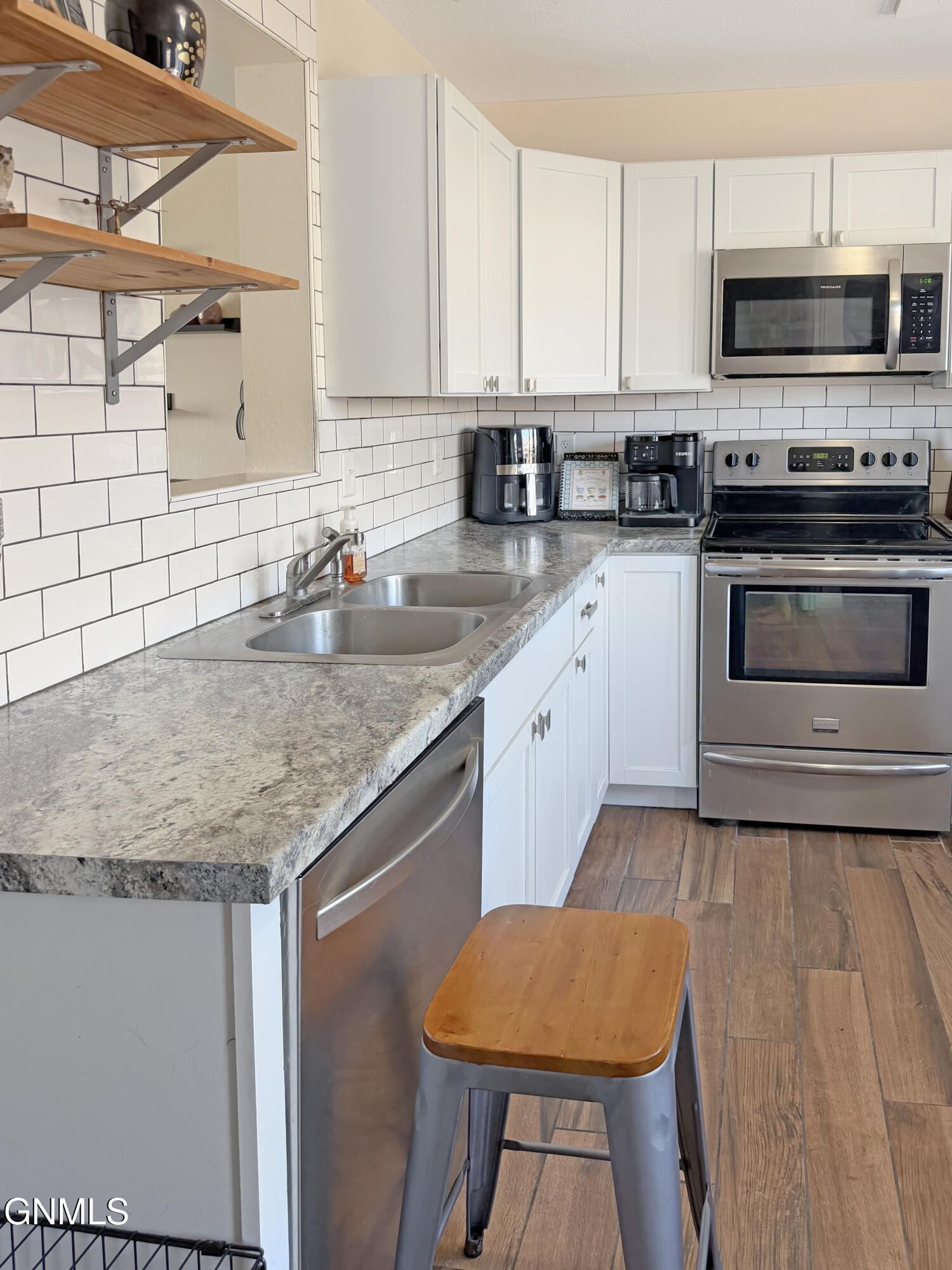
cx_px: 476
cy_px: 635
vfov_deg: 71.6
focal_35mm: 24
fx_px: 880
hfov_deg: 56.8
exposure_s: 1/120
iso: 200
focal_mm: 6.76
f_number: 1.78
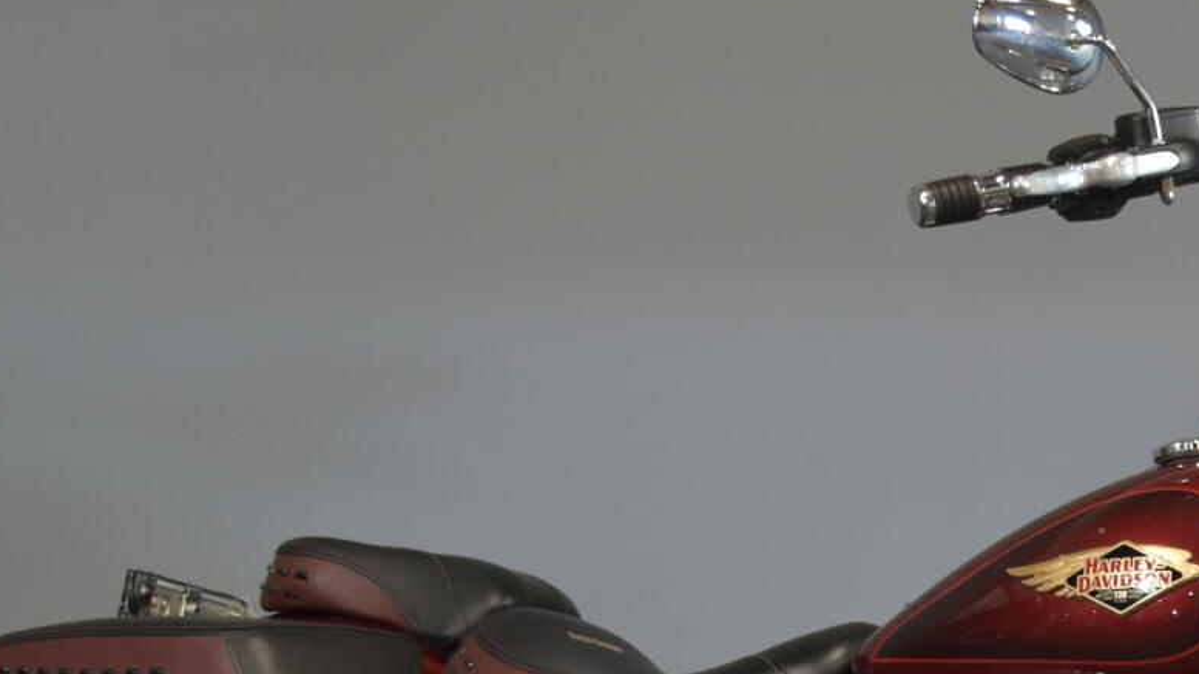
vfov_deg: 13.4
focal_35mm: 89
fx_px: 2829
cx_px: 1157
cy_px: 644
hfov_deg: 23.1
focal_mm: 22
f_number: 3.8
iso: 560
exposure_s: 1/30
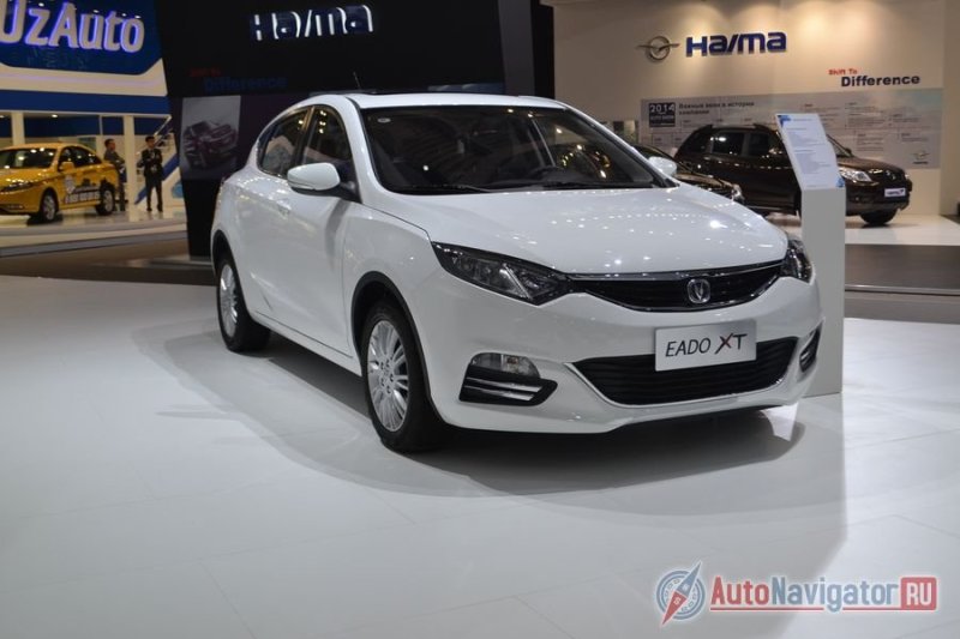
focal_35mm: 42
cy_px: 320
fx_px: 1120
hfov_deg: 46.4
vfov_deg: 31.9
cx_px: 480
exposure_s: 1/125
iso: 400
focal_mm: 28
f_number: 5.6
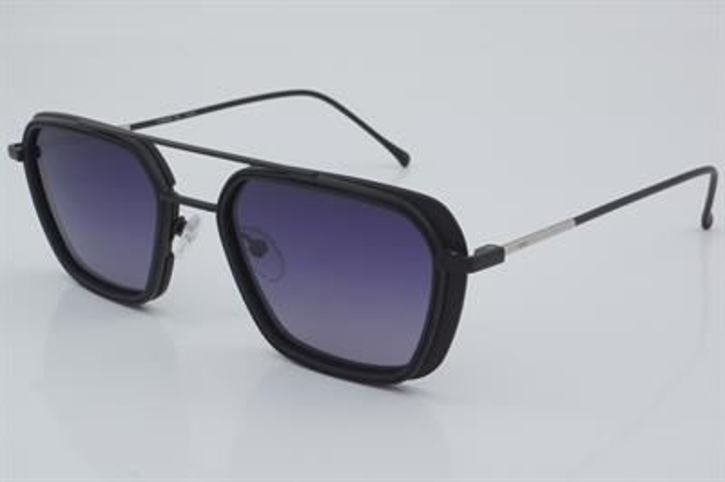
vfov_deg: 18.2
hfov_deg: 27.0
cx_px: 362
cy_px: 241
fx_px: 1509
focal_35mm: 75
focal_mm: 50
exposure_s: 1/3
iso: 100
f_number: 32
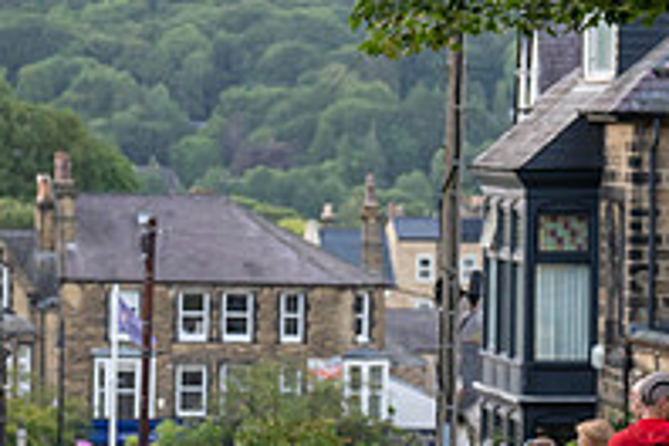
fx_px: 5110
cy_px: 301
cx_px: -182
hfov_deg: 7.4
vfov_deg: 5.0
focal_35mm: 275
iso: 2000
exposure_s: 1/800
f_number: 3.5
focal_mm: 79
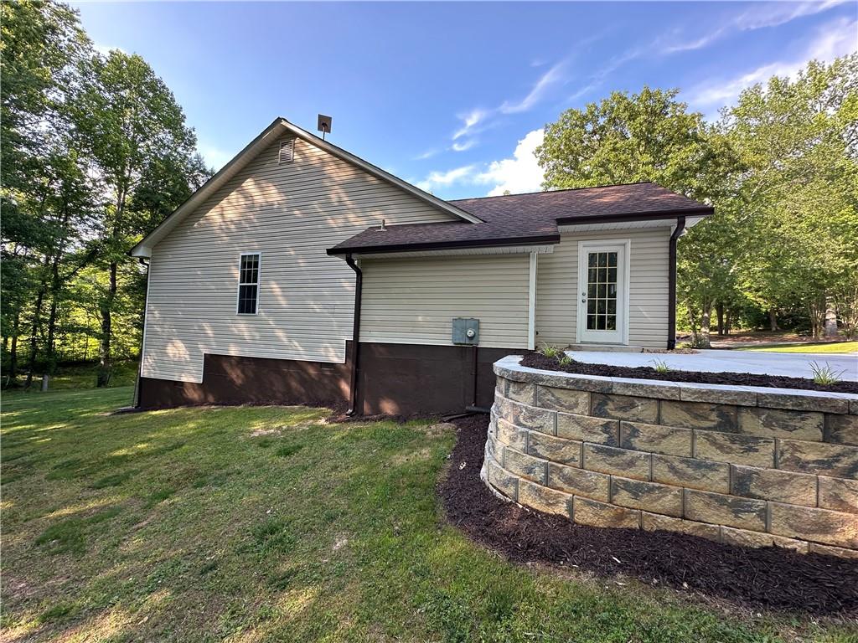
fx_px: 347
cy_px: 322
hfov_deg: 102.1
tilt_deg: +2.7
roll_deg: -1.9
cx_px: 429
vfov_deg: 85.7
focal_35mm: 14
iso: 40
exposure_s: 1/149
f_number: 2.2
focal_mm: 2.22
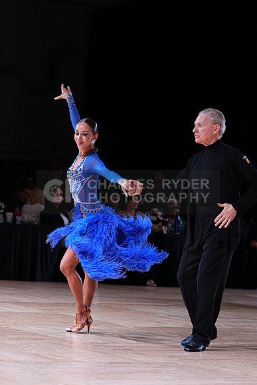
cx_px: 128
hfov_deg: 10.6
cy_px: 192
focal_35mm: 129
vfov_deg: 15.9
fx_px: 1380
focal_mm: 129
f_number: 4
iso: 1600
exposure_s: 1/400
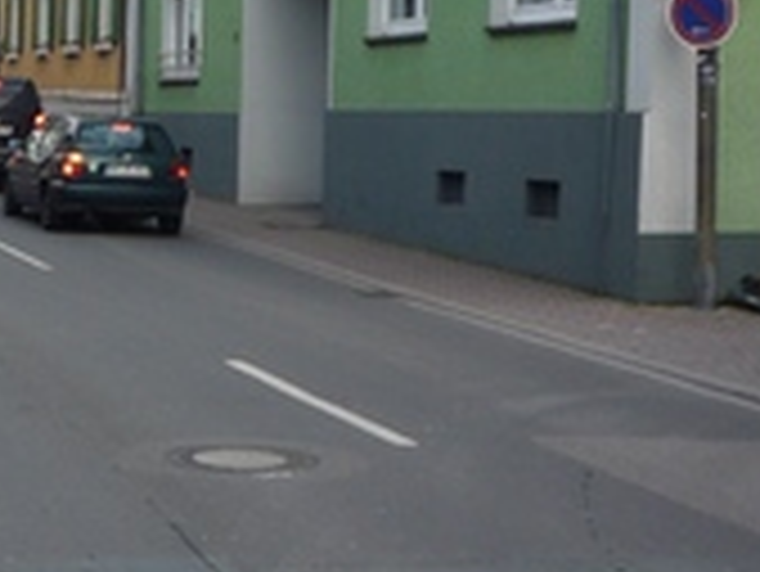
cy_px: 68
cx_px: 63
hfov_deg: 21.0
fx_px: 1999
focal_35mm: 91
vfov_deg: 16.1
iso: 100
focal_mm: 5.2
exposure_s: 1/160
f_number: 4
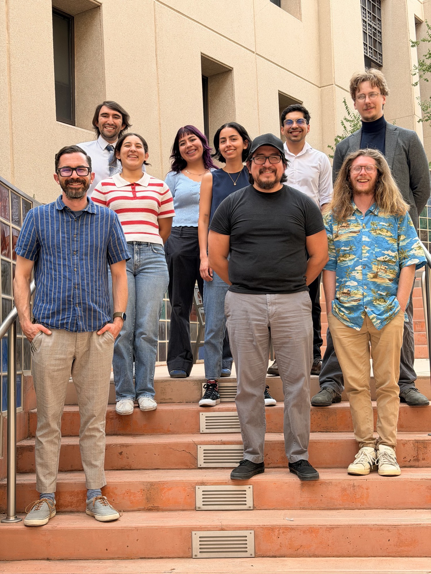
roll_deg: +0.8
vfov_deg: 39.7
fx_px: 797
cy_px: 287
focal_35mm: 48
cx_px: 216
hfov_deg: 30.3
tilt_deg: +4.5
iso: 64
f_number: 1.78
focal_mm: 6.76
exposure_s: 1/549
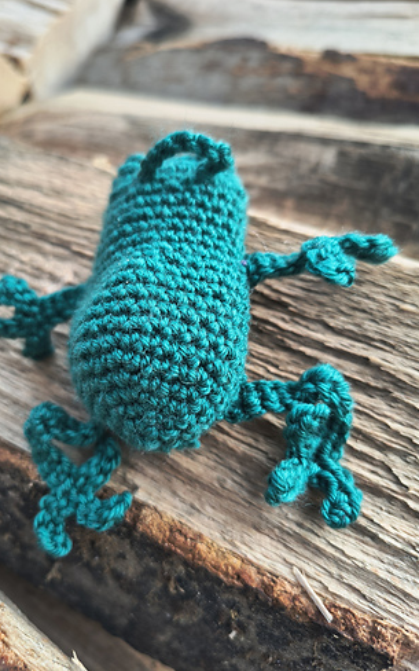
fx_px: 457
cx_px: 178
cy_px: 330
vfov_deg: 72.5
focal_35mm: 25
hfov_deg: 49.1
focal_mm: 5.56
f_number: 1.8
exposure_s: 1/107
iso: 100
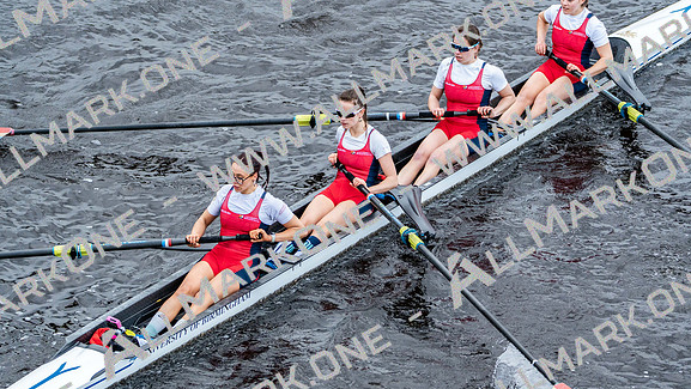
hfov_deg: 7.7
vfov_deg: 4.3
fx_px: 5132
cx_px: 345
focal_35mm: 280
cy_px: 196
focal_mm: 266
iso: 2000
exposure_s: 1/1250
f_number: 5.6
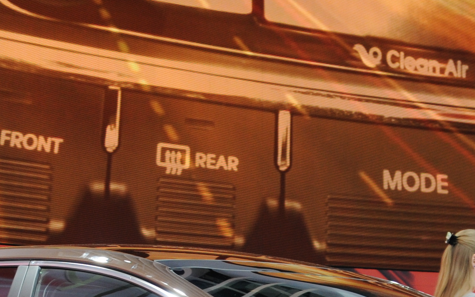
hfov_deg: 14.9
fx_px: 1812
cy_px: 482
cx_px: 286
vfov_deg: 9.1
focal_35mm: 140
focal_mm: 30
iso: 400
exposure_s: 1/180
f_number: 6.7
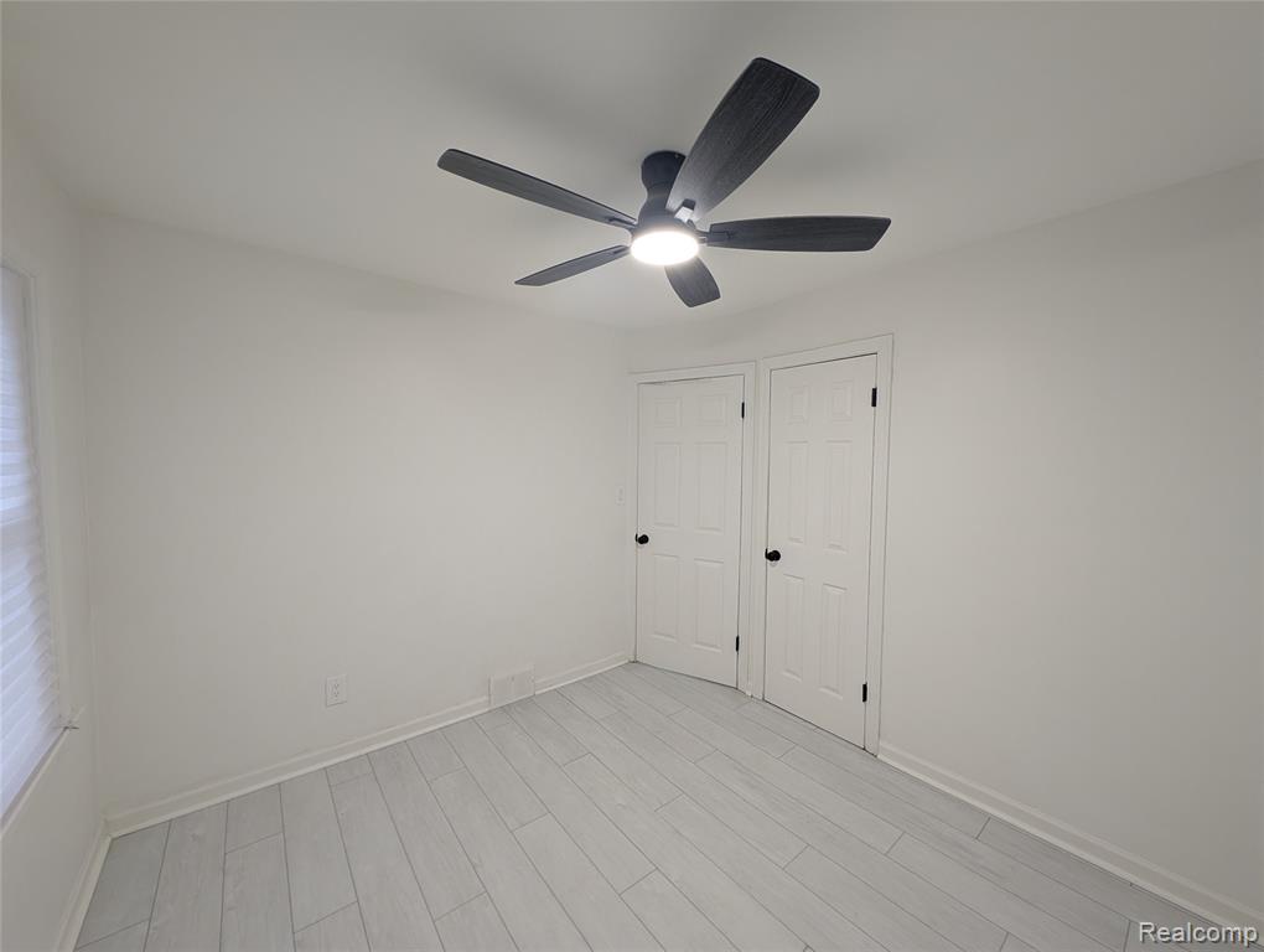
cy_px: 476
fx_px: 439
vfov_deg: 94.6
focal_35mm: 12
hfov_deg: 110.5
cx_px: 632
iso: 96
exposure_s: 1/23.8
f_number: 1.95
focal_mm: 2.23
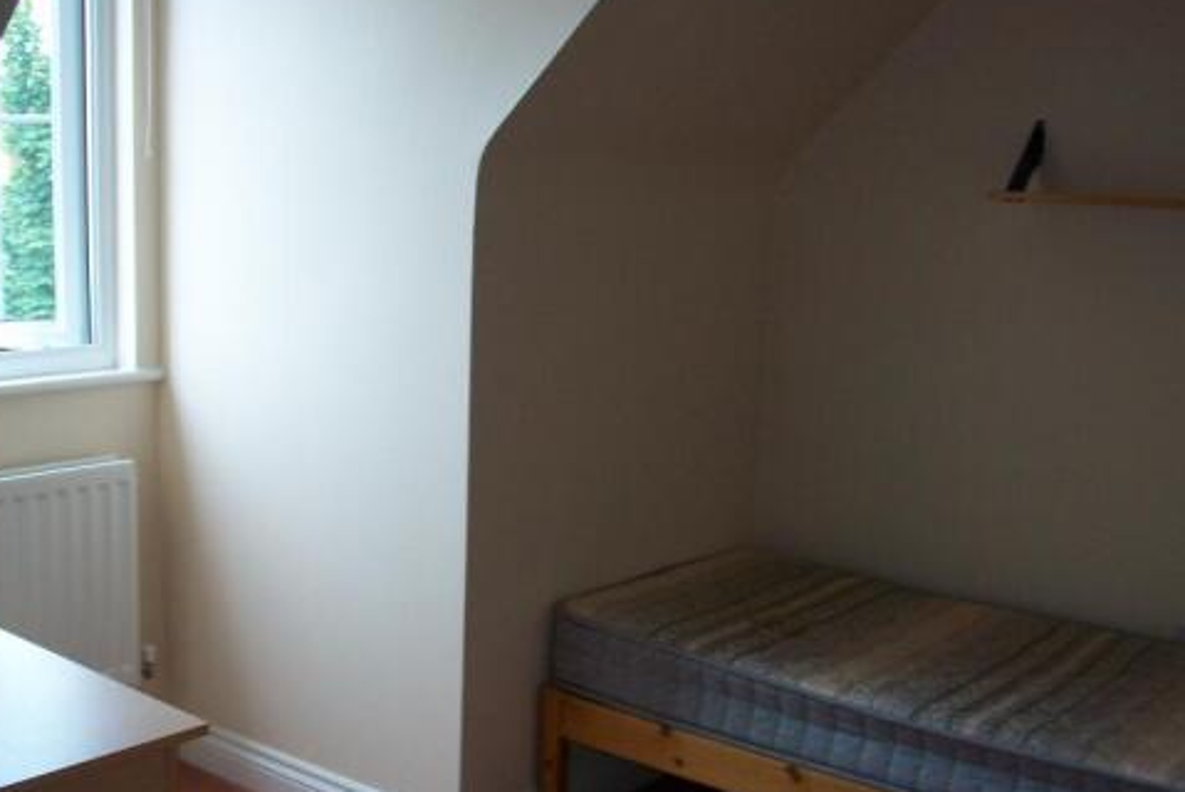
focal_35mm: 43
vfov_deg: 31.1
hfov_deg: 45.3
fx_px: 1416
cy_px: 509
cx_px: 526
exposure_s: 1/80
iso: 120
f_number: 2.8
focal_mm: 5.7
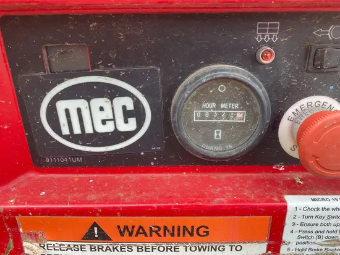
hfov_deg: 67.3
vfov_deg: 53.1
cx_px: 170
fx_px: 255
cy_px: 128
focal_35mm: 26
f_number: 1.8
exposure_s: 1/177
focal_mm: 4.25
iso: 32
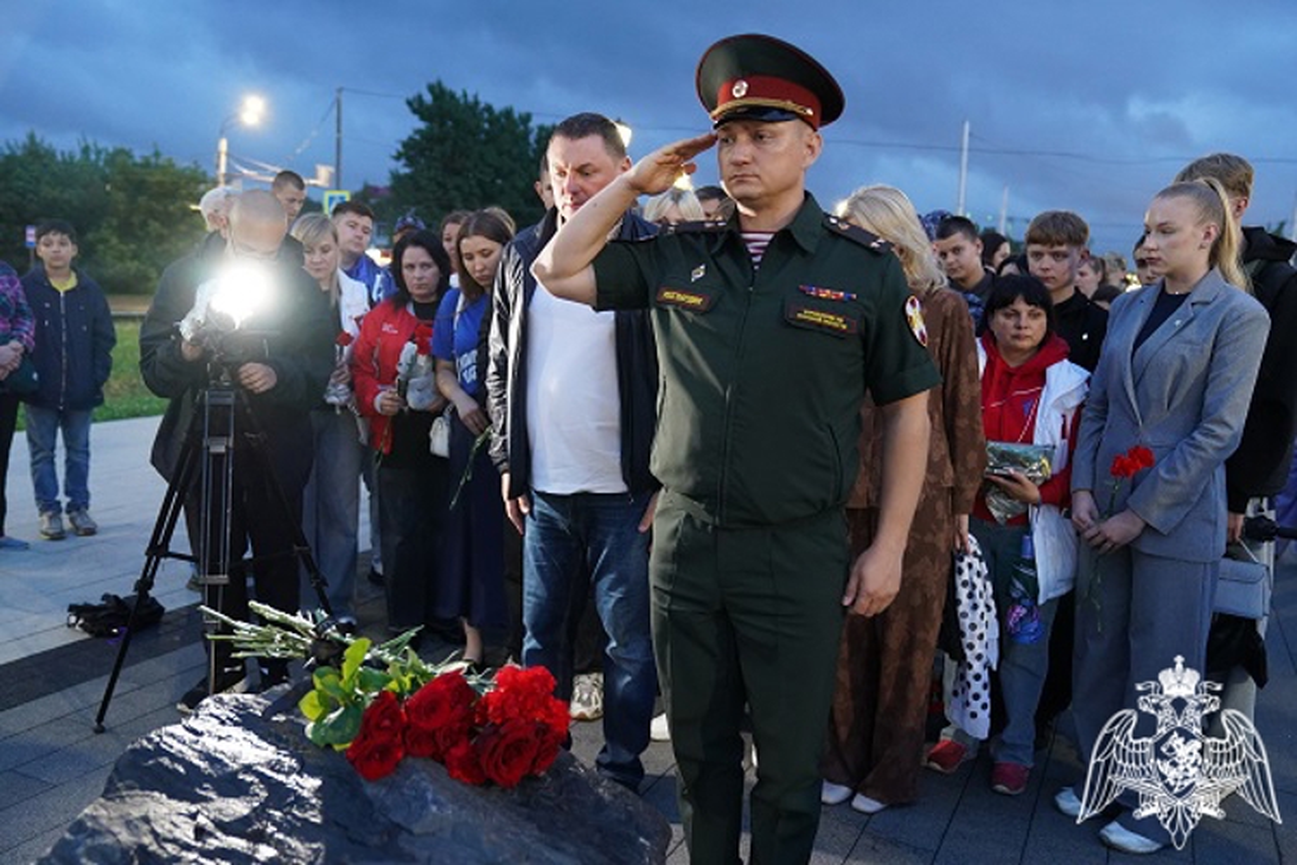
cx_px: 648
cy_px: 432
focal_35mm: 30
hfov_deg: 61.9
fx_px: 1081
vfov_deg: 43.6
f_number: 2.8
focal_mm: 30
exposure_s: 1/30
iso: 4000
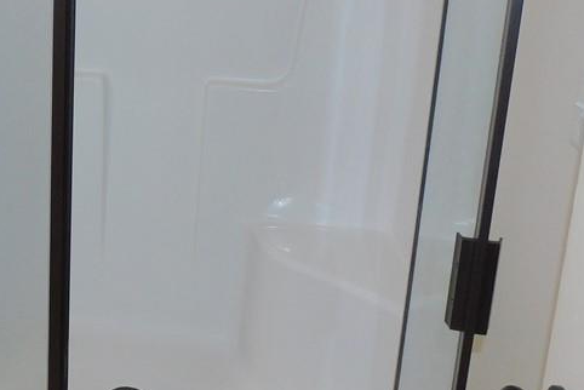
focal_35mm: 53
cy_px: 107
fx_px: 860
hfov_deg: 34.5
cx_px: 16
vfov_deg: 25.3
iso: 200
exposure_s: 1/30
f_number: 3.3
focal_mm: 4.3
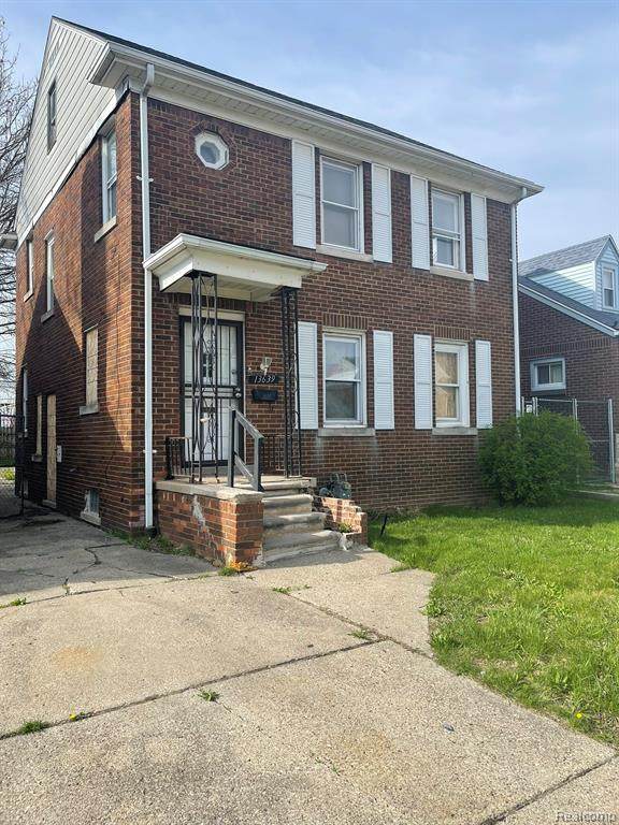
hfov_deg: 54.9
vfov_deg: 69.4
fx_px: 596
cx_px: 310
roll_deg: +0.3
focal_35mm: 25
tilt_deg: +3.4
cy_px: 412
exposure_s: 1/2387
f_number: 1.6
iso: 32
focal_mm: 5.1
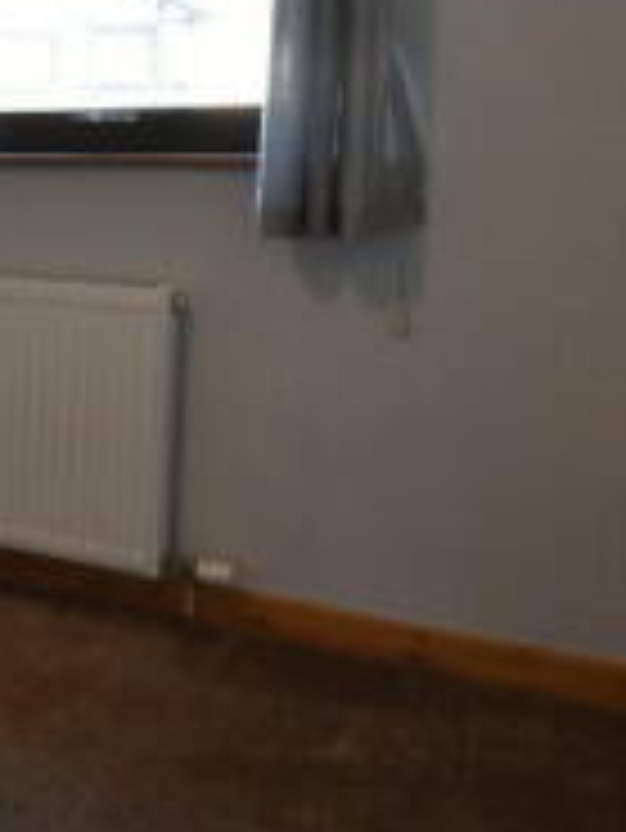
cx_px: -349
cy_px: 344
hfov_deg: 22.6
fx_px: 1228
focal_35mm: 51
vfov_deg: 37.4
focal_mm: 10
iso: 800
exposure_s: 1/100
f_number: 5
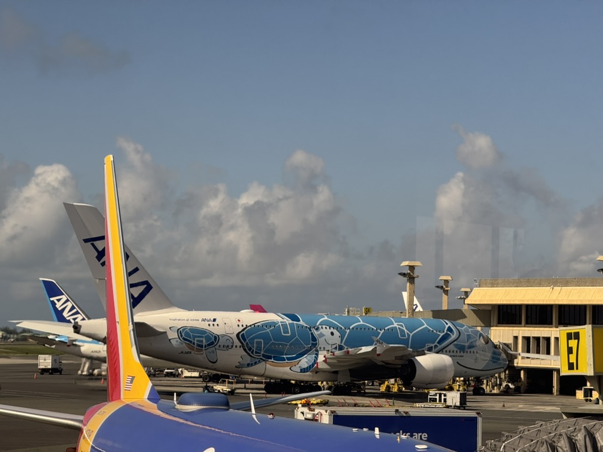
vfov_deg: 12.3
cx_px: 302
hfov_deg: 16.4
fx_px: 2090
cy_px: 226
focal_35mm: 120
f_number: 2.8
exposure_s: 1/632
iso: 50
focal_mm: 15.66
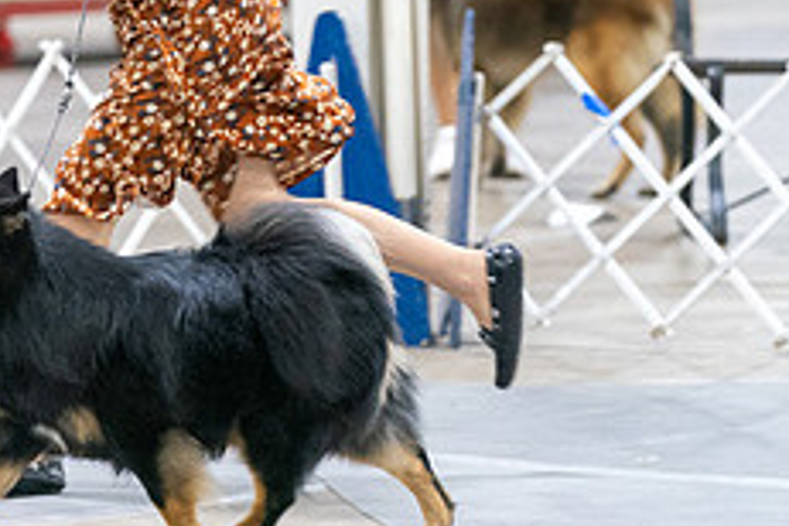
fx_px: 9095
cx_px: 48
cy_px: 36
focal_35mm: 415
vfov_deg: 3.3
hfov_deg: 5.0
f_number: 2.8
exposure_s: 1/200
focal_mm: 165
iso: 6400
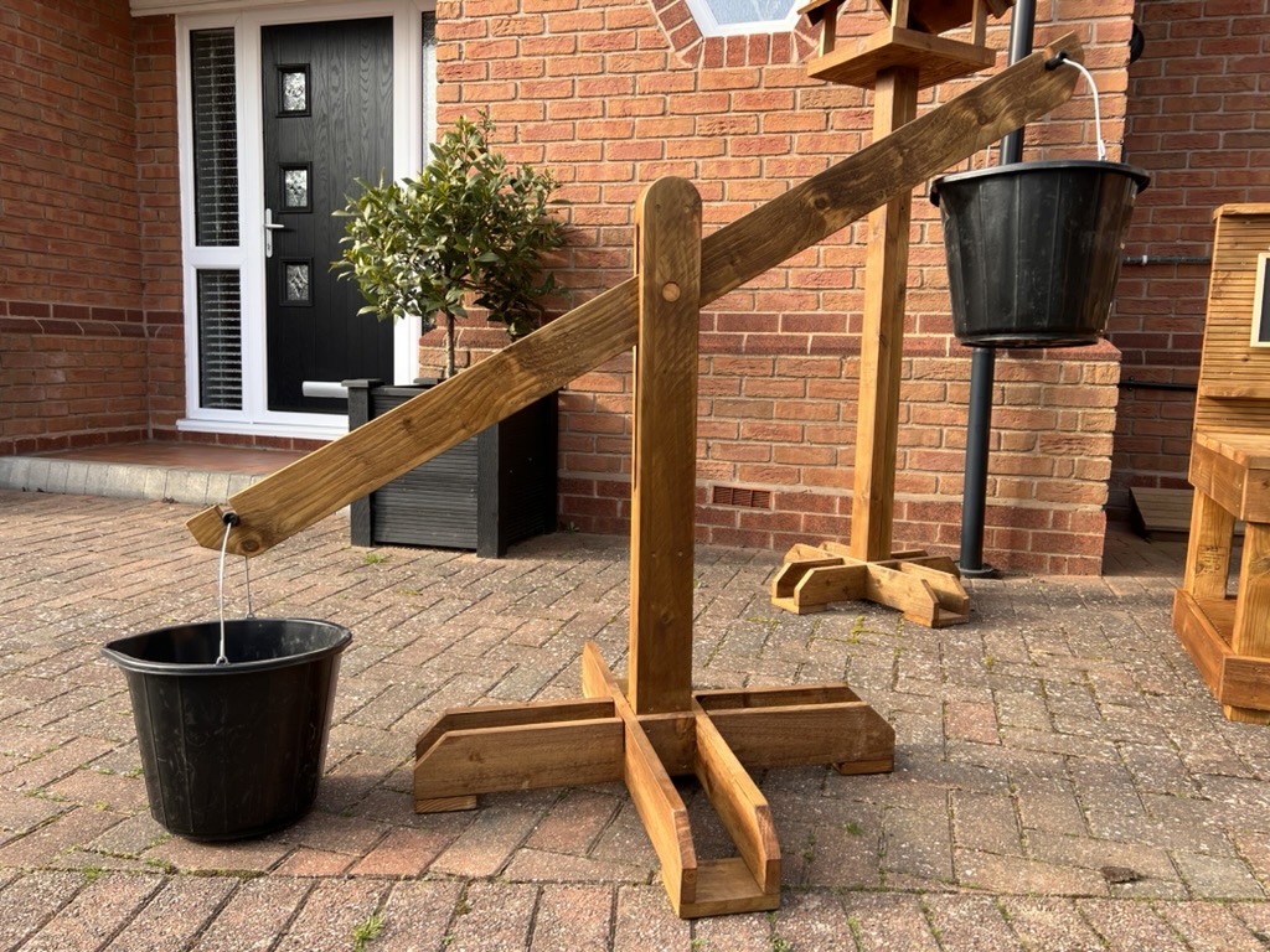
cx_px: 635
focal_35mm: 26
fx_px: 954
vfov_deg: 53.1
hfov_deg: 67.3
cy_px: 476
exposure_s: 1/666
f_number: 1.5
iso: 50
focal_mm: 5.7
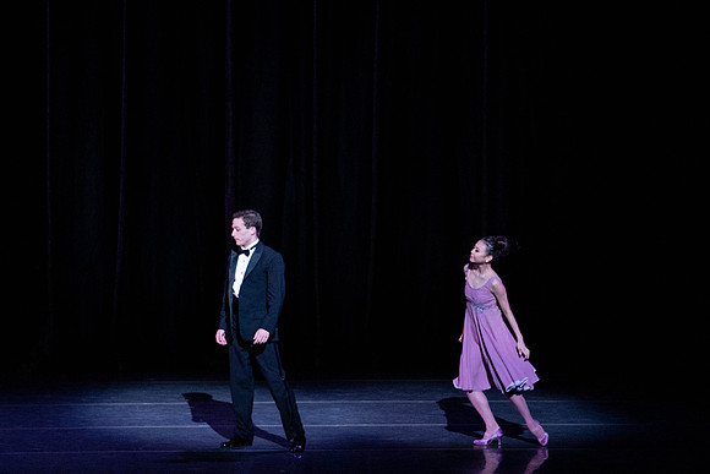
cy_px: 205
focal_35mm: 303
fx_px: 5982
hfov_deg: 6.8
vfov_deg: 4.5
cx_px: 209
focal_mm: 200
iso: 2500
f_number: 3.5
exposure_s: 1/320
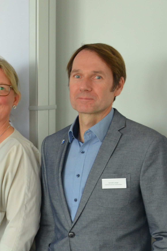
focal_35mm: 127
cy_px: 145
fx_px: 884
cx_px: -161
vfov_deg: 16.1
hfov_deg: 10.0
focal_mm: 30
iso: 900
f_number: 4.2
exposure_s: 1/30
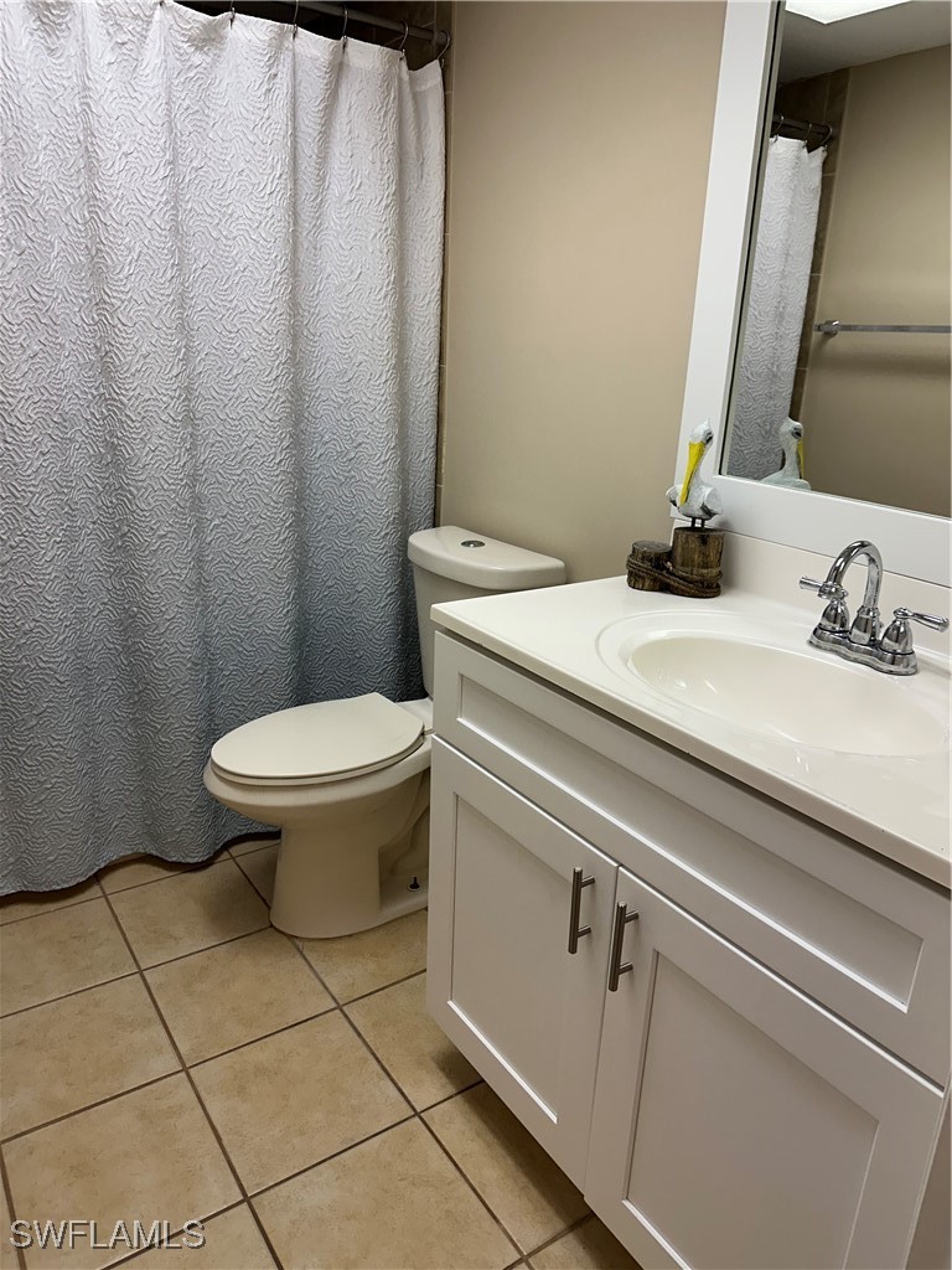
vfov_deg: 71.6
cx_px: 476
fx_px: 880
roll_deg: -2.5
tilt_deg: -18.5
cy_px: 635
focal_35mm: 24
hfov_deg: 56.8
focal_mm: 6.86
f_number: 1.78
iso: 160
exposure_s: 1/120
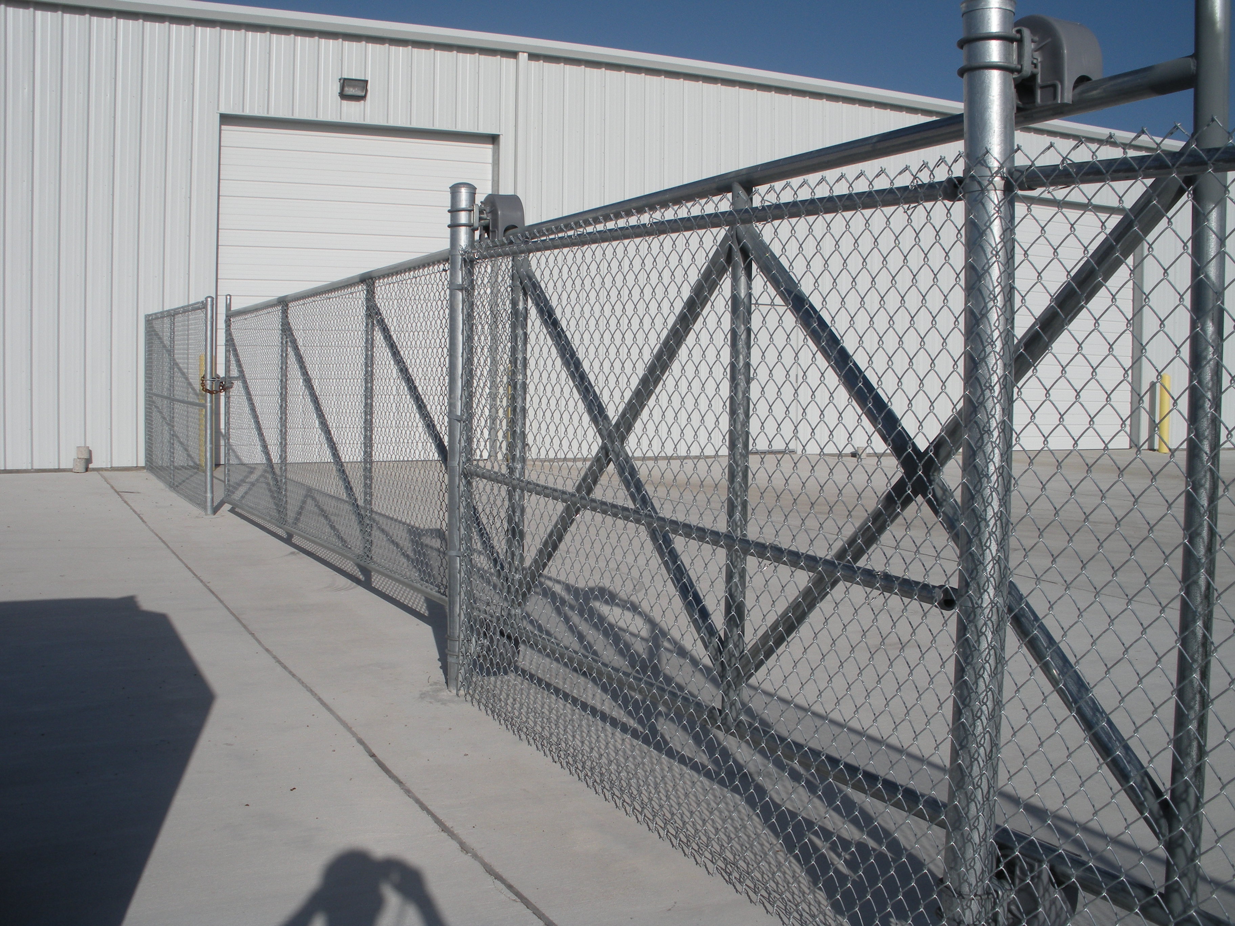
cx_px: 618
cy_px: 463
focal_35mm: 36
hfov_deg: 51.4
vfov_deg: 39.7
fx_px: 1284
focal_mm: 6.3
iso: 64
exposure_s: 1/694
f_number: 5.6
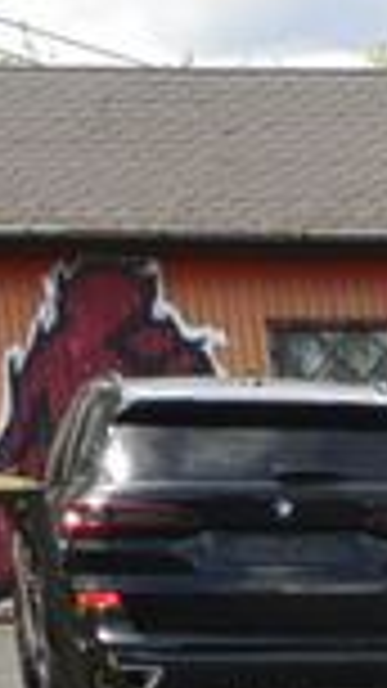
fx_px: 3450
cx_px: 1994
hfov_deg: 5.1
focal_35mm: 189
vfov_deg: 10.5
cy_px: 1383
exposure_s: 1/250
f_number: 8
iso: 160
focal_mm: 10
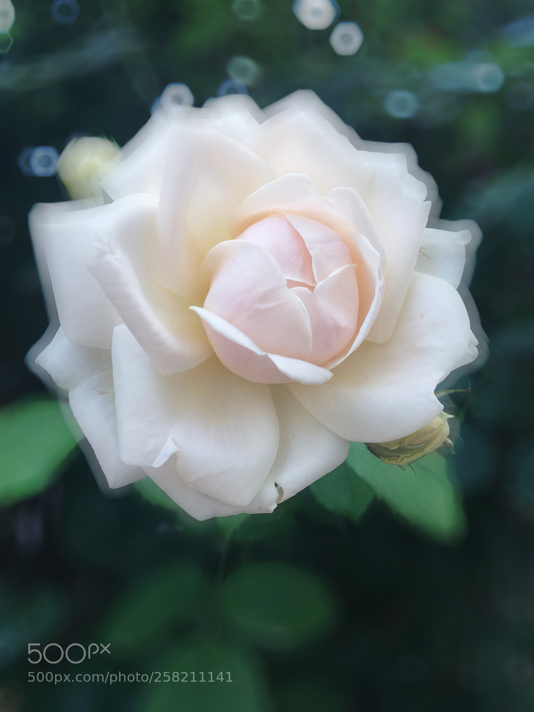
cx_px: 267
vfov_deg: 61.7
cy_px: 356
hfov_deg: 48.2
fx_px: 596
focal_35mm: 29
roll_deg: +0.4
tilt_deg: -1.6
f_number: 2.2
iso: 32
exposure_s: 1/100
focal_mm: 4.15
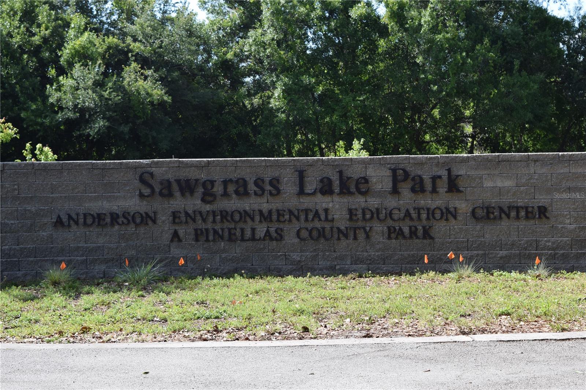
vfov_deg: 18.9
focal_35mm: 72
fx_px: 1172
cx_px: 293
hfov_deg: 28.1
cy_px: 195
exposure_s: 1/250
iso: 220
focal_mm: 48
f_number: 8
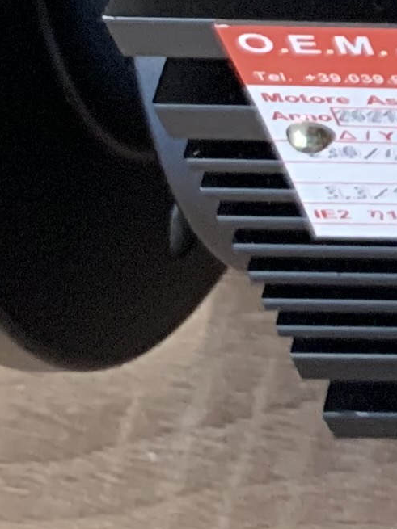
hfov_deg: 7.8
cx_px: 1279
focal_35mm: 160
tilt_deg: -48.4
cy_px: -437
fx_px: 2447
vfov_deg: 11.4
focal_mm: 4.25
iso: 160
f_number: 1.8
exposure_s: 1/60
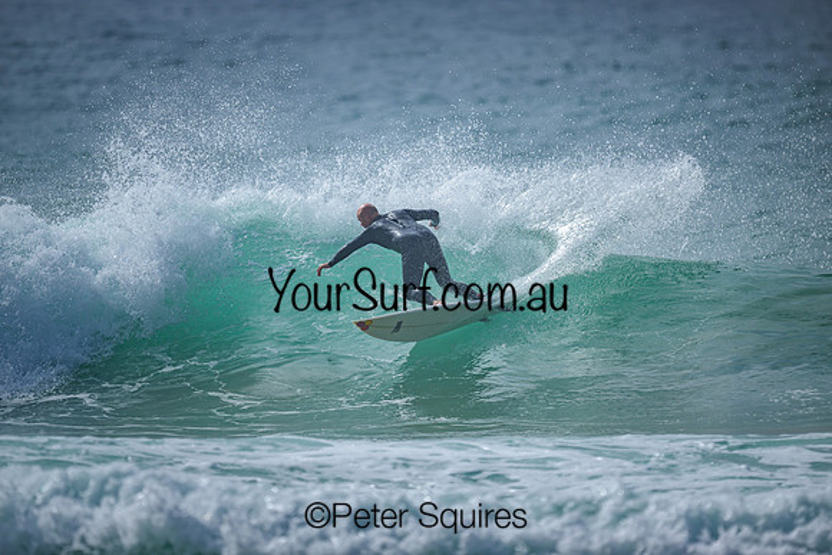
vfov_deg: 1.7
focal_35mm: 800
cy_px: 278
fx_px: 18492
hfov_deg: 2.6
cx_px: 416
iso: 100
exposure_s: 1/2000
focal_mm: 800
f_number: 6.3
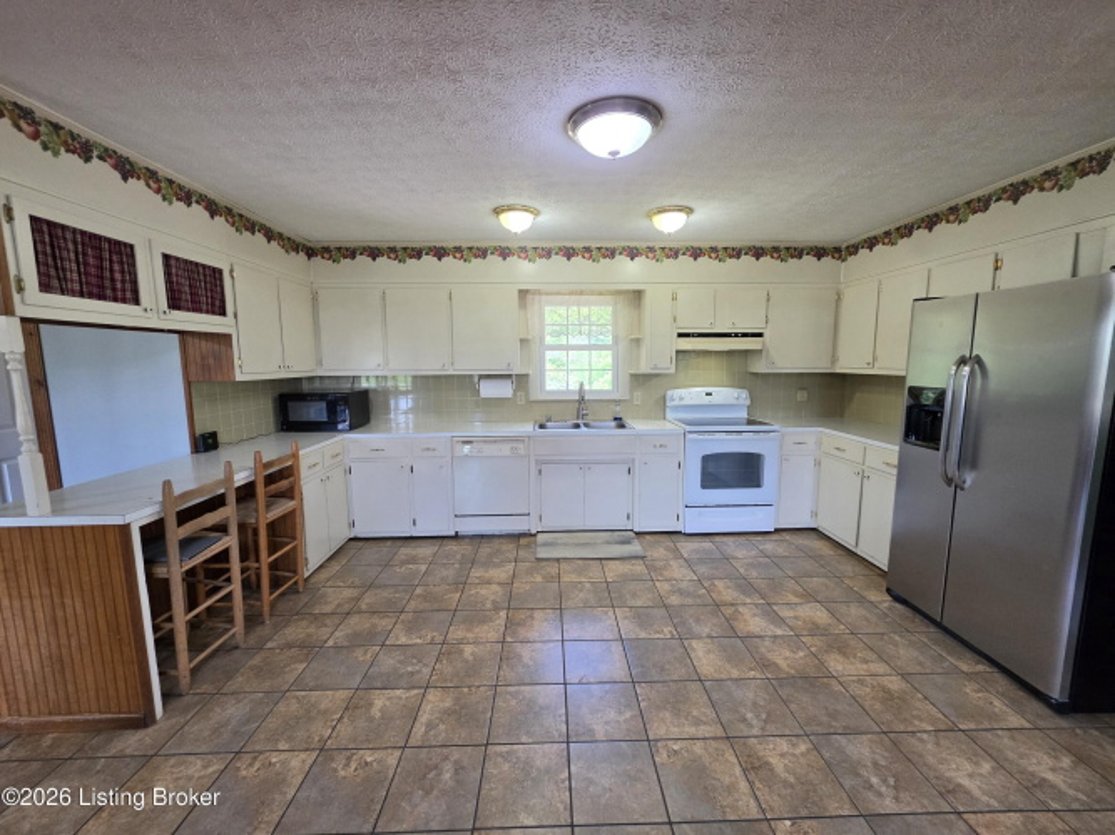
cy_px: 418
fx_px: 419
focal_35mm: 13
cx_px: 558
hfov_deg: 106.2
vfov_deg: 89.9
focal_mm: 2.2
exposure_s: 1/120
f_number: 1.9
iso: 200
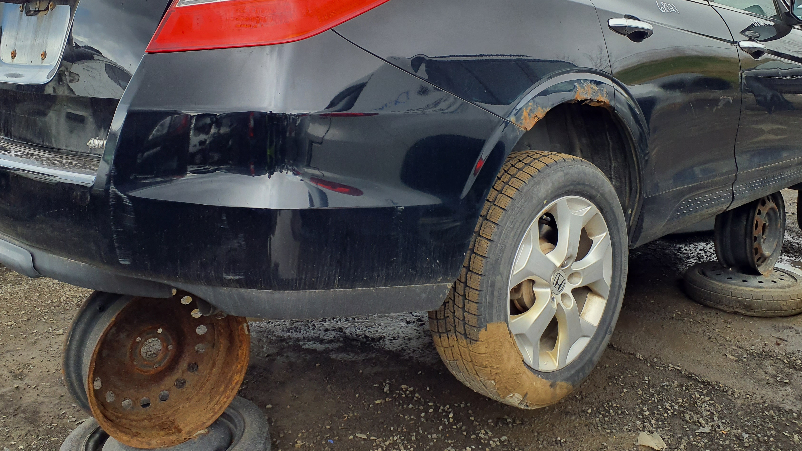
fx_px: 766
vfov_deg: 32.6
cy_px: 155
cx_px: 411
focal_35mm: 36
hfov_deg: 55.3
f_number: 1.9
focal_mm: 3.58
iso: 40
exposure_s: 1/297
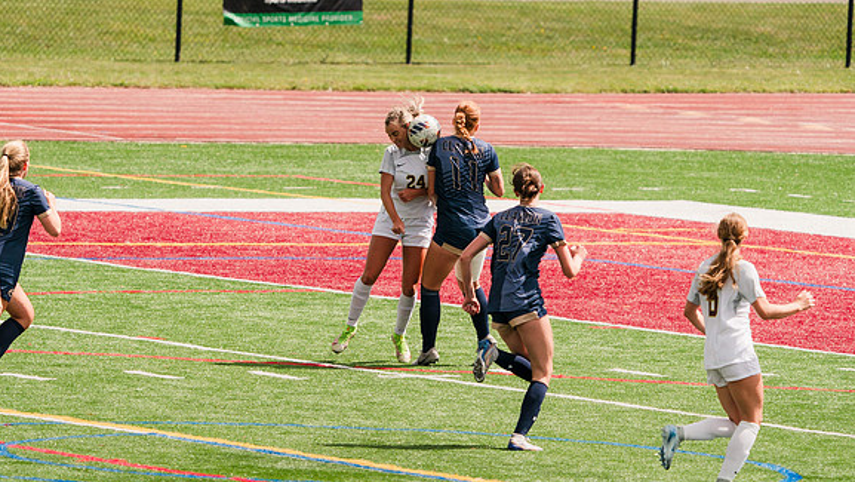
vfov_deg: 2.6
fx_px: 10500
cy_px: 200
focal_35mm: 463
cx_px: 371
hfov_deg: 4.7
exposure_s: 1/1600
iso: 400
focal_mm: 332
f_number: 6.3
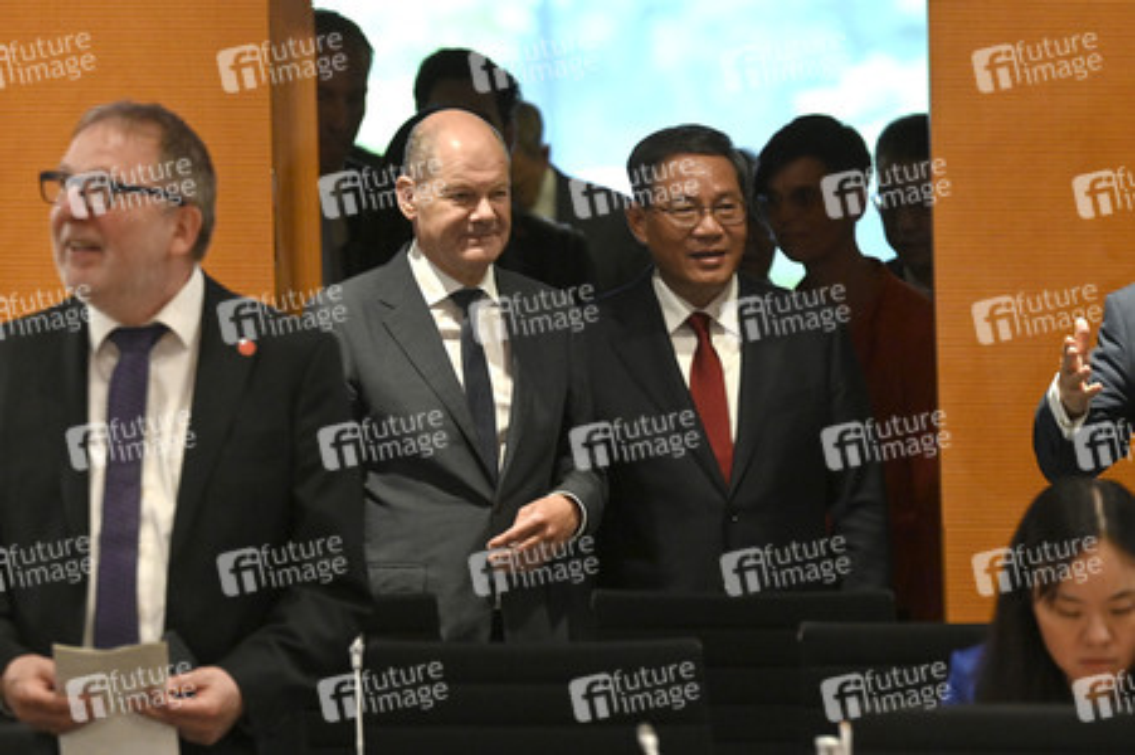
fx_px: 6301
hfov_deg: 10.3
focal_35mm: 200
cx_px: 568
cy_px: 378
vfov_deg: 6.9
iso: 5000
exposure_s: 1/500
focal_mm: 200
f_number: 4.5
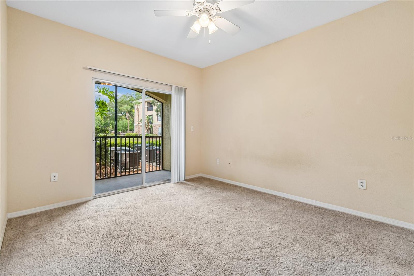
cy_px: 138
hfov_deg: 100.4
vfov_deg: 77.3
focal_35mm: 15
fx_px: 172
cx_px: 207
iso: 100
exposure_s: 1/4
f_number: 7.1
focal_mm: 10
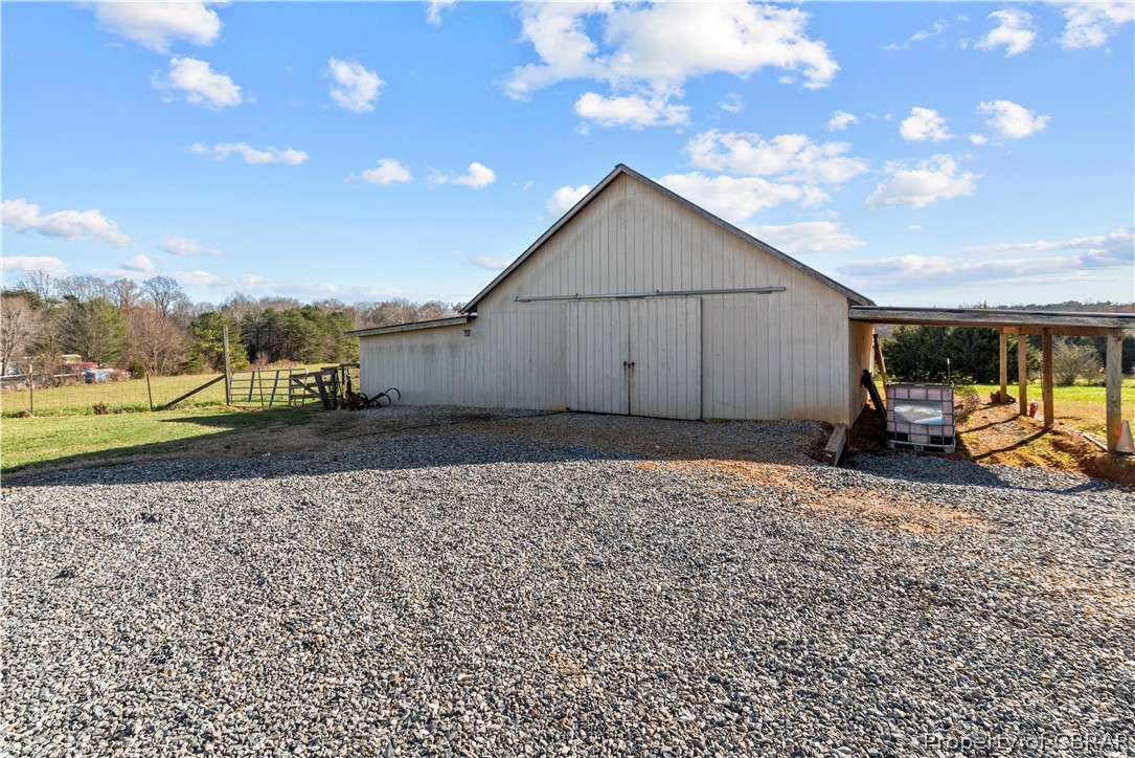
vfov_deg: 70.5
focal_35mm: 17
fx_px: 536
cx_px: 568
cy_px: 379
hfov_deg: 93.3
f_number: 8
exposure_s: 1/80
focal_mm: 17
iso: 64
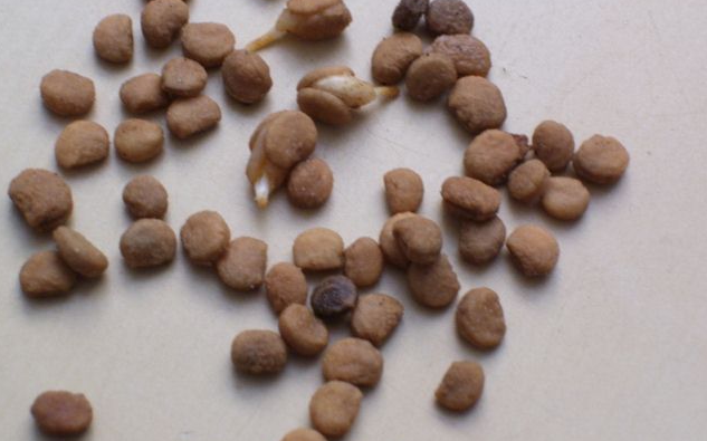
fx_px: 2292
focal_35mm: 119
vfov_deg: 11.0
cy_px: 184
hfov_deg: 17.5
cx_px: 351
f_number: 4.6
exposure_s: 1/30
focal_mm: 18
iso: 160
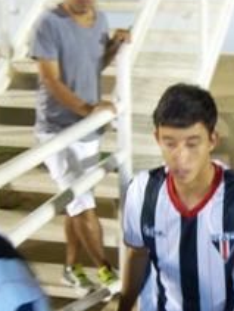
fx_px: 809
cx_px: 199
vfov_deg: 21.7
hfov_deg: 16.3
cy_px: 181
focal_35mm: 90
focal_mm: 22
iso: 720
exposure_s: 1/30
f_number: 3.8
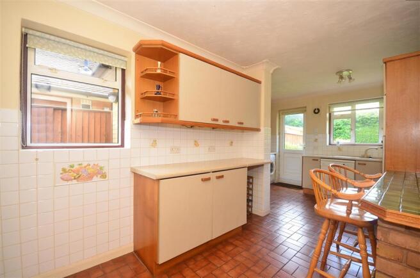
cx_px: 210
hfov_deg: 100.5
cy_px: 139
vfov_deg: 77.0
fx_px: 175
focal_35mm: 15
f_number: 6.3
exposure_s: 1/15
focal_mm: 10
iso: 200
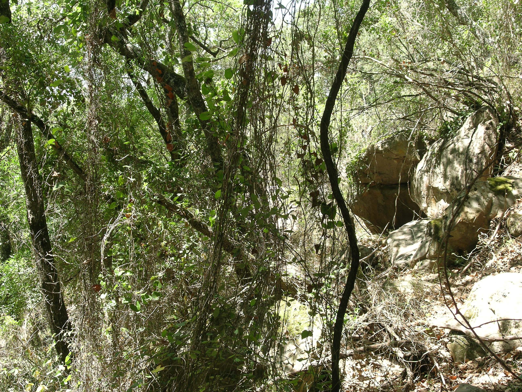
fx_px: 799
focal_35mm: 53
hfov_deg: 36.2
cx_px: 261
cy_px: 196
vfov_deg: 27.5
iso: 50
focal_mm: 11.1
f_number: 4.4
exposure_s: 1/68.4
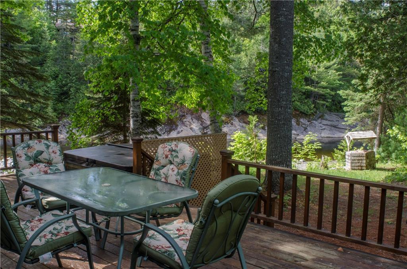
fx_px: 406
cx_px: 204
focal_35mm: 36
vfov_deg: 36.7
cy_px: 134
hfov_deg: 53.3
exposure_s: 1/13
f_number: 22
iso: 200
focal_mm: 24
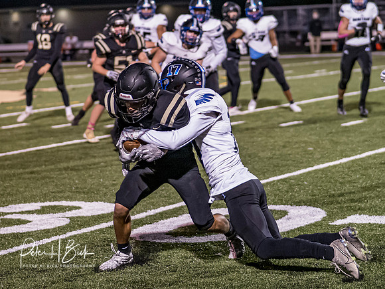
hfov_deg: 14.3
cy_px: 95
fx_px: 1532
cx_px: 231
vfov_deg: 10.8
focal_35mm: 138
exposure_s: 1/1000
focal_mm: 45
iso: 2500
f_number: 1.2
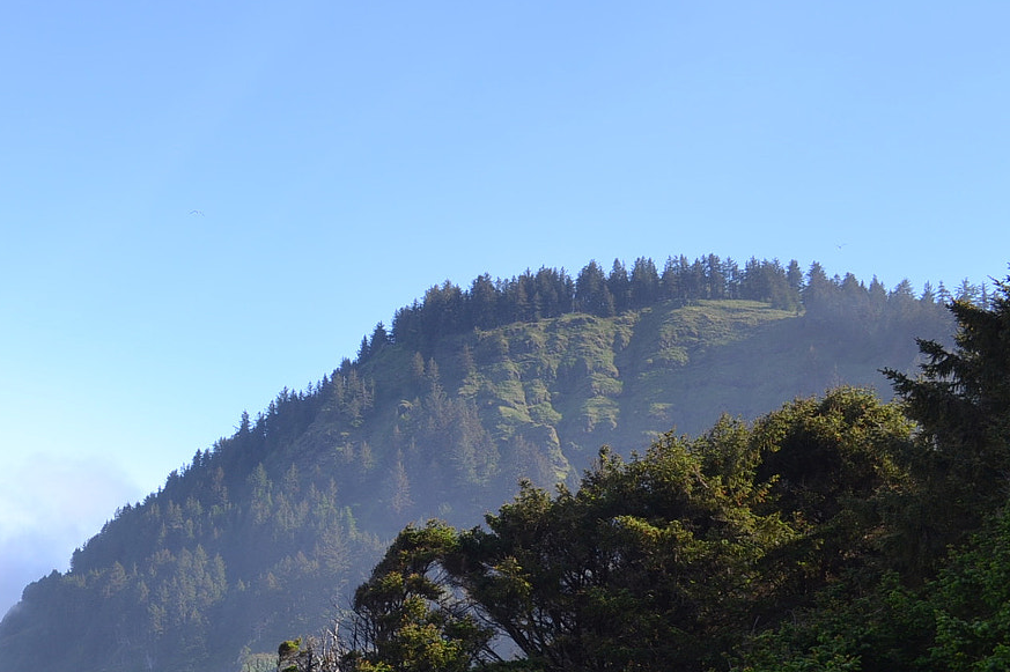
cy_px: 530
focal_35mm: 55
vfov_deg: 24.2
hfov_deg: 34.6
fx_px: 1542
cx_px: 140
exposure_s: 1/200
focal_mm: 20
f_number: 7.1
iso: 100
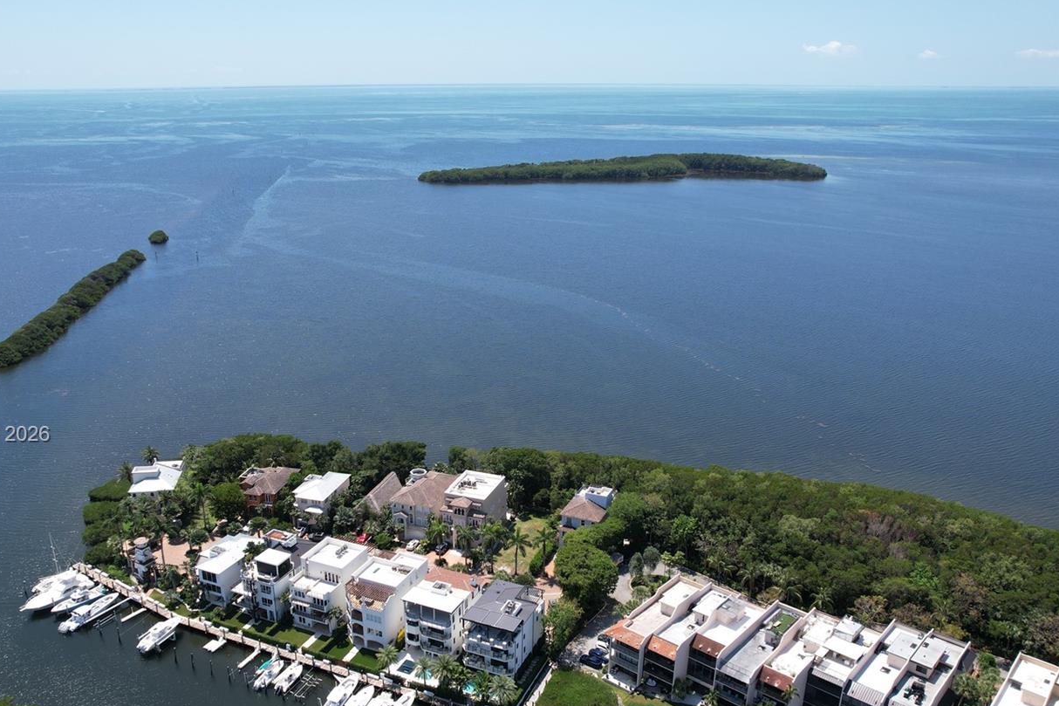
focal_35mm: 29
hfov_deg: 63.5
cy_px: 435
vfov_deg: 44.6
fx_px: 853
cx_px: 476
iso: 100
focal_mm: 8.38
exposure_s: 1/1600
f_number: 2.8
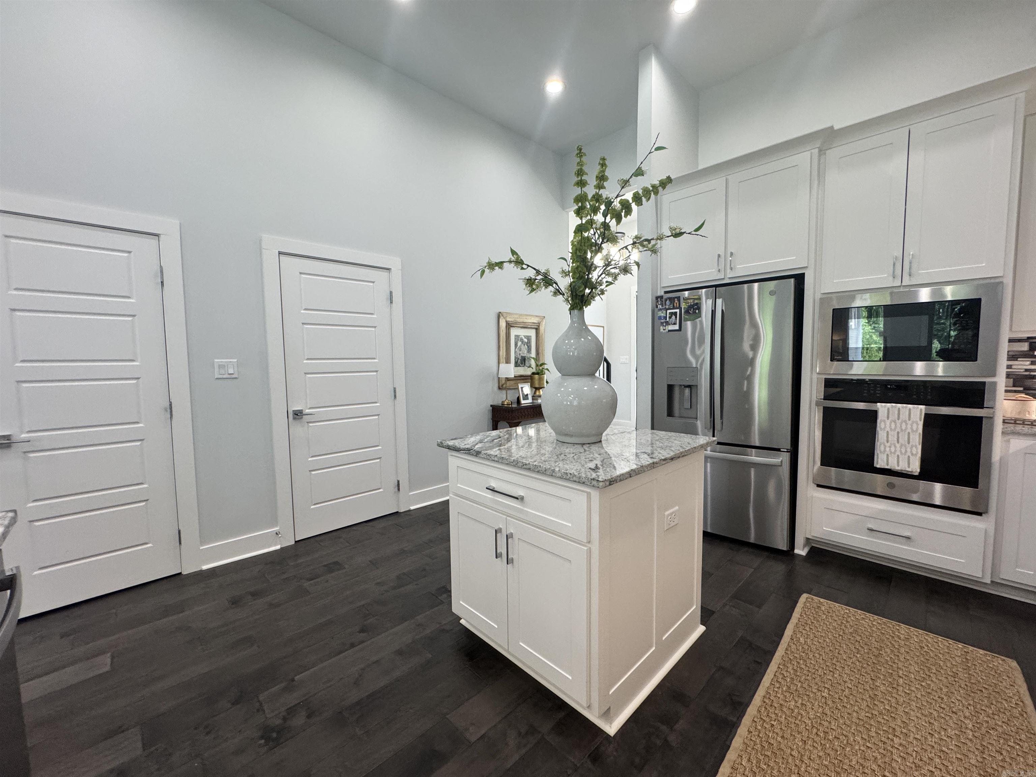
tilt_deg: -4.4
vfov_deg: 85.7
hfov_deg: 102.1
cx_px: 518
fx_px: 419
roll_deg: +1.1
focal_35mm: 14
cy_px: 388
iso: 250
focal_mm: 2.22
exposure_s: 1/120
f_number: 2.2
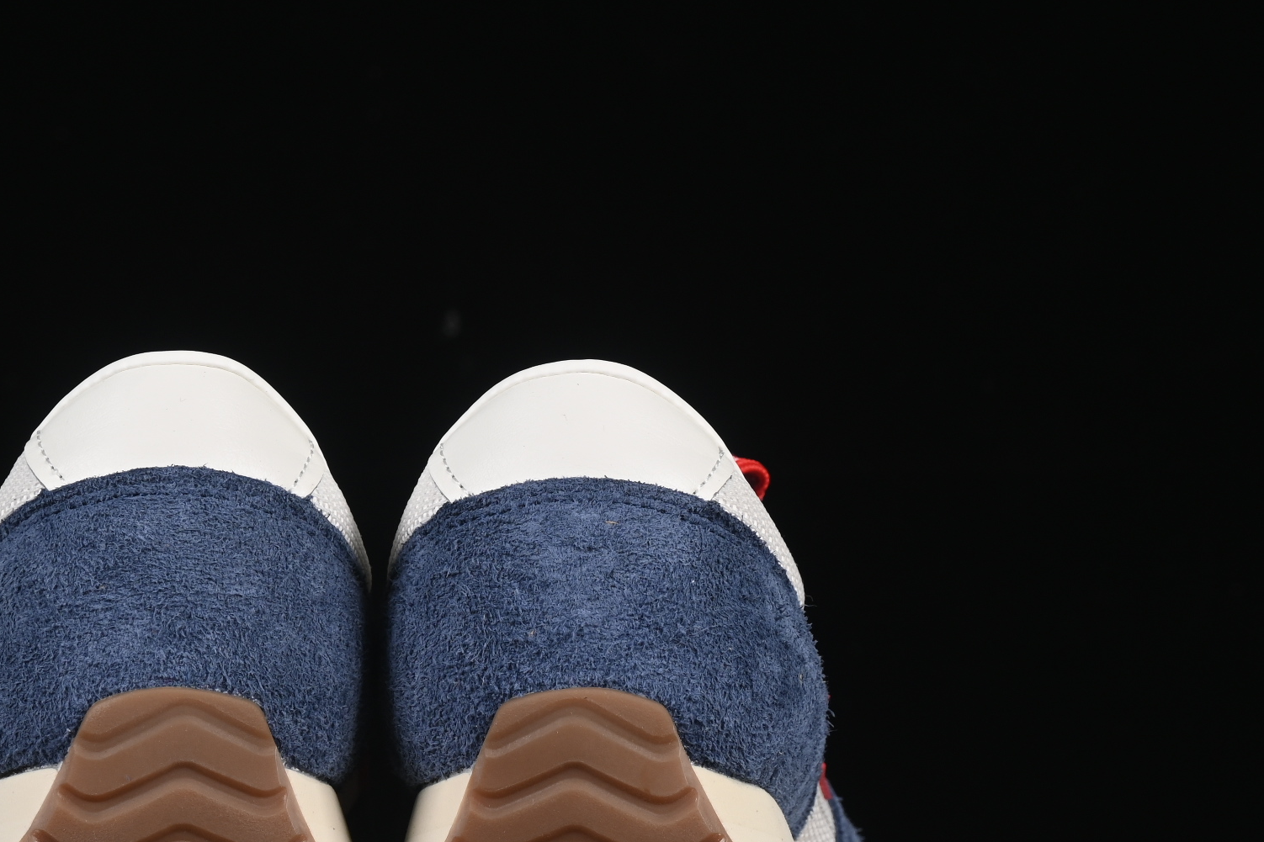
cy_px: 432
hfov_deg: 14.7
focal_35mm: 139
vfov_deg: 9.9
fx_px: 4880
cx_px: 394
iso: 160
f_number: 8
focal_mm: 50
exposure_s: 1/80
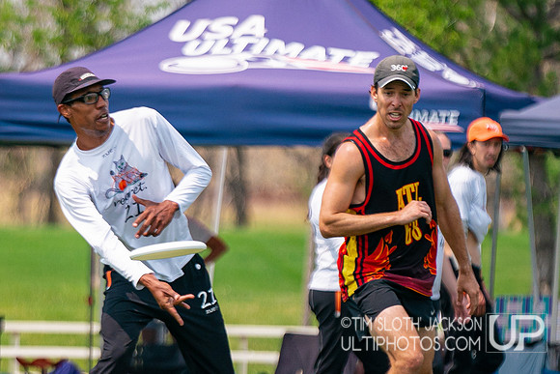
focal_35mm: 540
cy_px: 223
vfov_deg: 2.5
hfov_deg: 3.8
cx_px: 105
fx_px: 8409
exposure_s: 1/6400
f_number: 2.8
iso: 400
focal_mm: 200
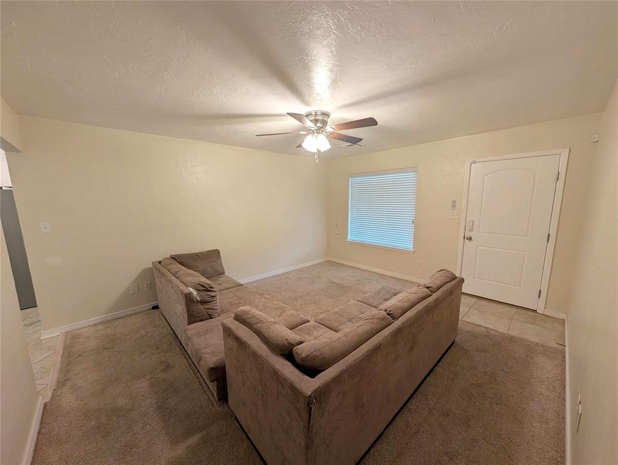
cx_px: 309
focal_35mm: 12
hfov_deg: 110.5
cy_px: 232
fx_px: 215
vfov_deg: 94.6
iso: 62
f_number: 1.7
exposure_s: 1/30
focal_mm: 2
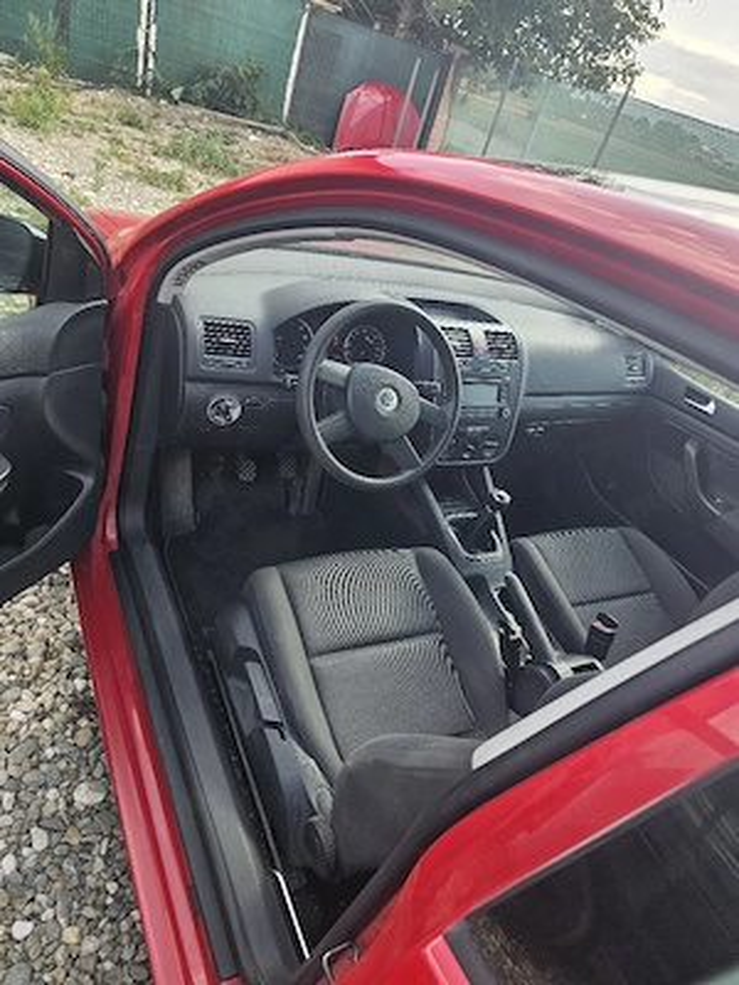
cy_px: 492
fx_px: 655
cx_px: 370
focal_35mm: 23
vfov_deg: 73.9
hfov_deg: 58.9
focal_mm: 6.3
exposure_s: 1/192
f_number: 1.7
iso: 32
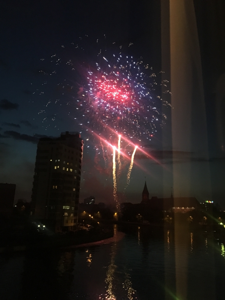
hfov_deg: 48.2
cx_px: 112
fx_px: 251
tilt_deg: +14.2
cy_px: 150
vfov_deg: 61.7
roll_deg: -2.9
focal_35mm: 29
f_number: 2.2
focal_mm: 4.15
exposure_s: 1/17
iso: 320
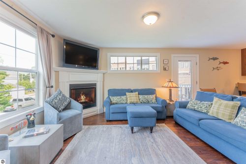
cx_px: 123
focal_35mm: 14
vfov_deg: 81.2
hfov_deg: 104.3
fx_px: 96
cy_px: 82
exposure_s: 1/8
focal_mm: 14
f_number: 7.1
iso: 100
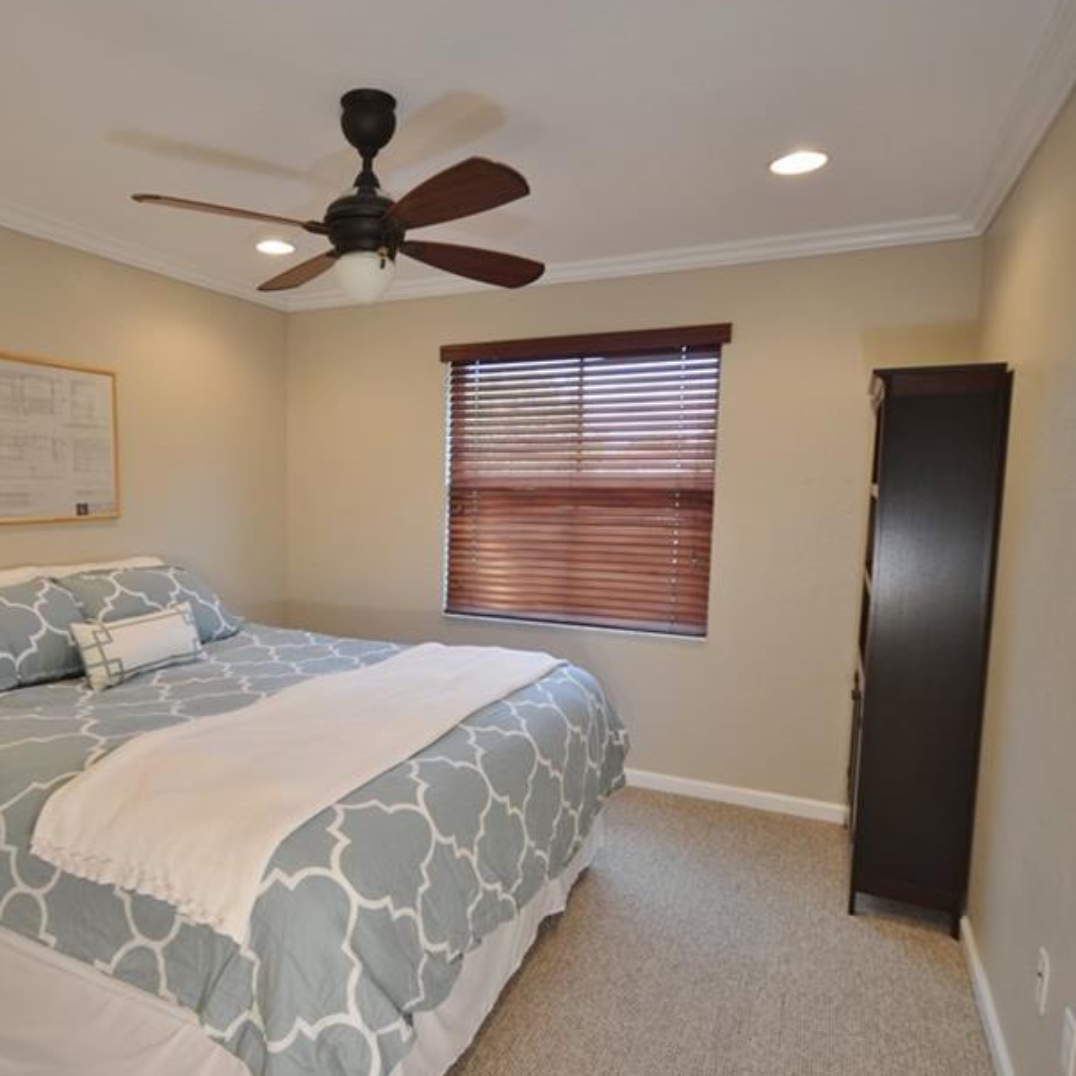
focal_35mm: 24
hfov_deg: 64.6
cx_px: 395
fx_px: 834
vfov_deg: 65.6
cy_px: 550
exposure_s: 1/20
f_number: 4.2
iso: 200
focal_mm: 11
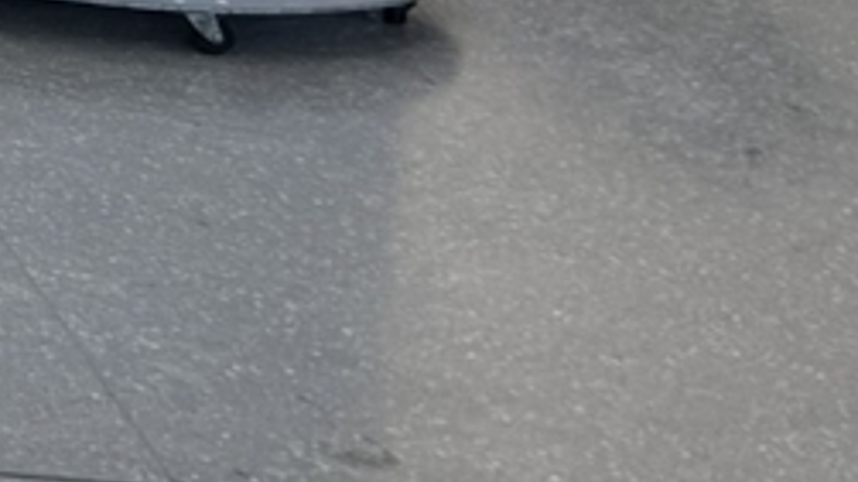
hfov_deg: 13.3
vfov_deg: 8.2
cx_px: -1138
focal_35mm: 125
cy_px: -991
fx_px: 2843
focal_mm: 6.76
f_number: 1.78
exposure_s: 1/120
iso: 125
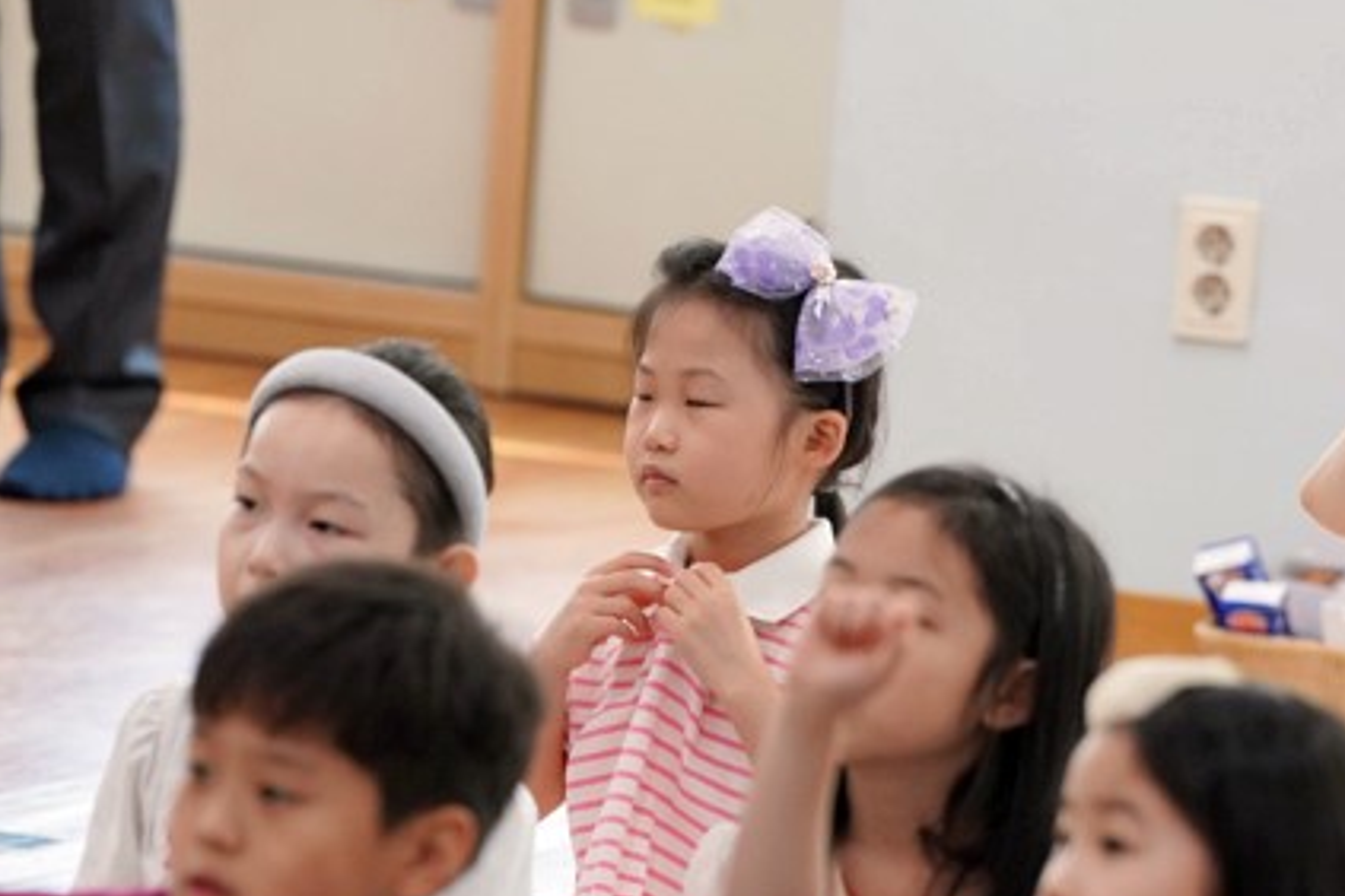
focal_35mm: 426
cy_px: 670
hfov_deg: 4.8
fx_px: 15915
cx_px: 868
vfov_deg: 3.2
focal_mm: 200
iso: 2500
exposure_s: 1/250
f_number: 4
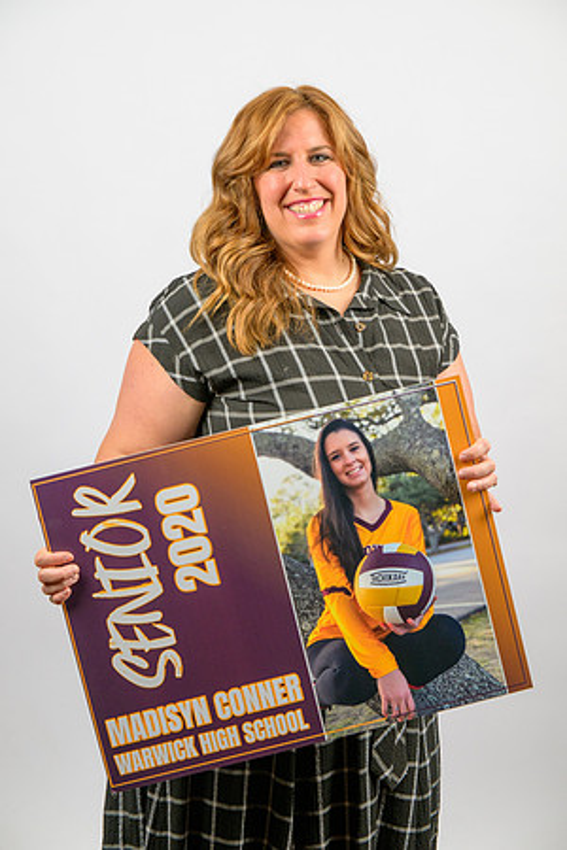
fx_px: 1654
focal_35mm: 70
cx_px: 284
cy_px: 425
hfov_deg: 19.5
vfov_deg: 28.8
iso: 1000
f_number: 6.3
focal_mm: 70
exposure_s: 1/160
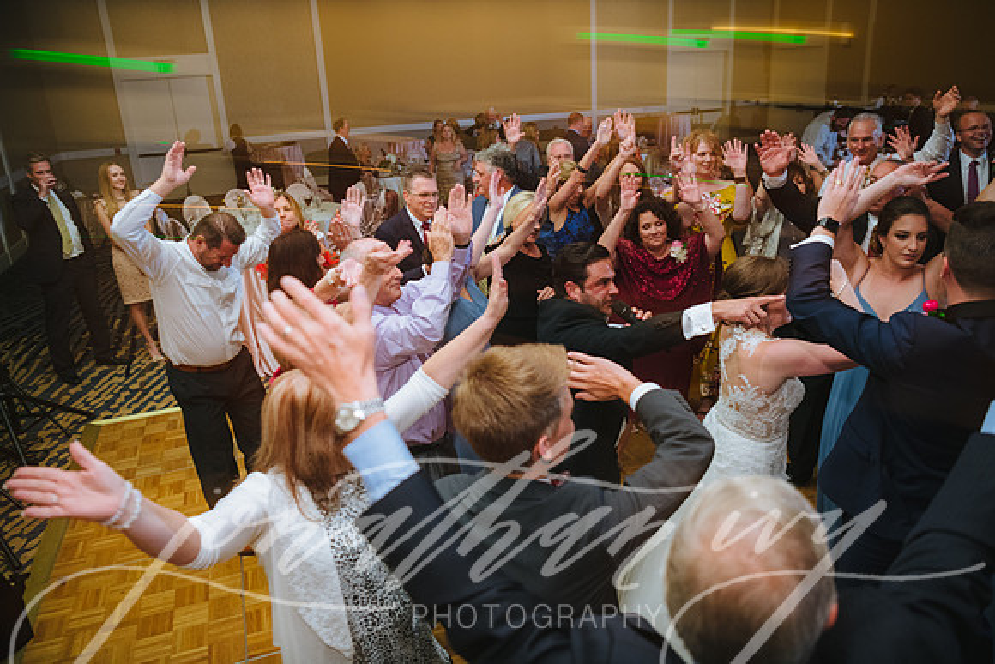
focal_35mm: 27
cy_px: 332
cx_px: 498
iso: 1250
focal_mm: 27
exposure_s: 1/50
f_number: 2.8
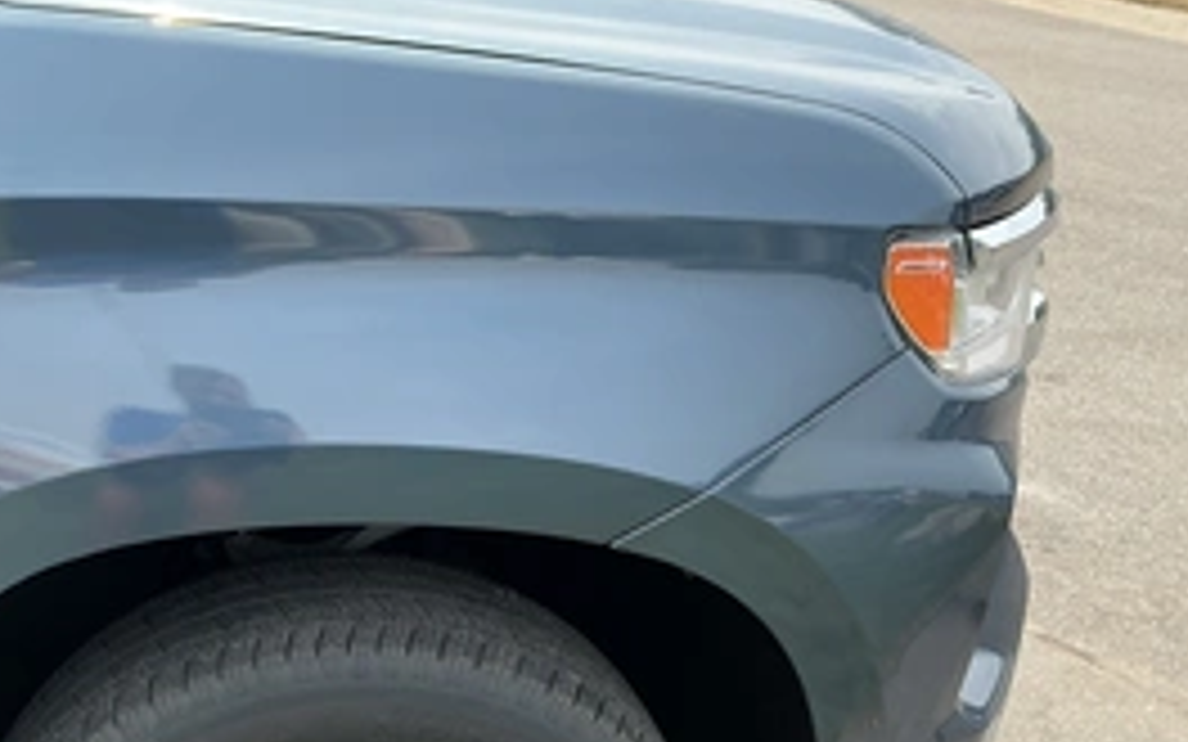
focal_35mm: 45
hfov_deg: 43.2
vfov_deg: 27.7
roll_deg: +0.3
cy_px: 648
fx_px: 1457
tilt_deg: -27.5
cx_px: 324
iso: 25
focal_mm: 3
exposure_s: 1/478
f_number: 1.8
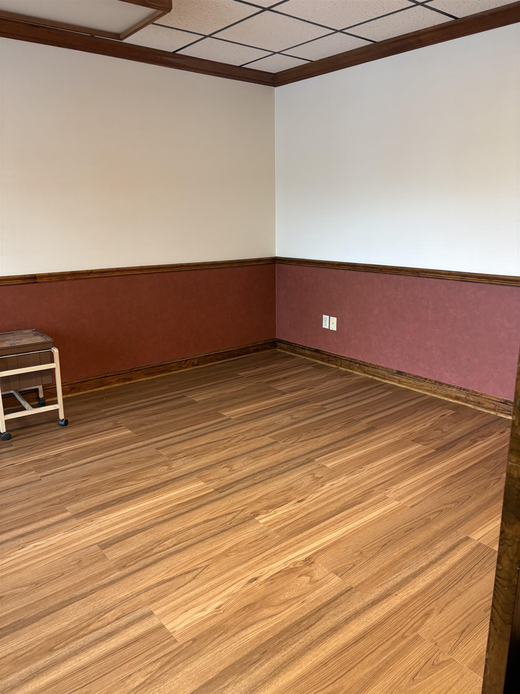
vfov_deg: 67.3
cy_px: 347
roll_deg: +1.2
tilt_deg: -12.8
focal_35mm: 26
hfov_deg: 53.1
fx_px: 521
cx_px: 260
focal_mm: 5.96
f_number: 1.6
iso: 160
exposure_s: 1/60
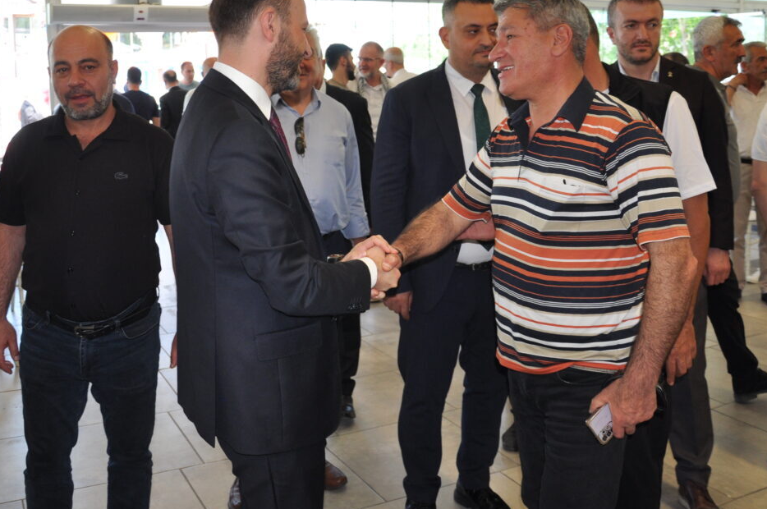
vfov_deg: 35.5
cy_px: 172
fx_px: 787
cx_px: 337
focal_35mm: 37
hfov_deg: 51.8
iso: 400
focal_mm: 18
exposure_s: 1/125
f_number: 3.5
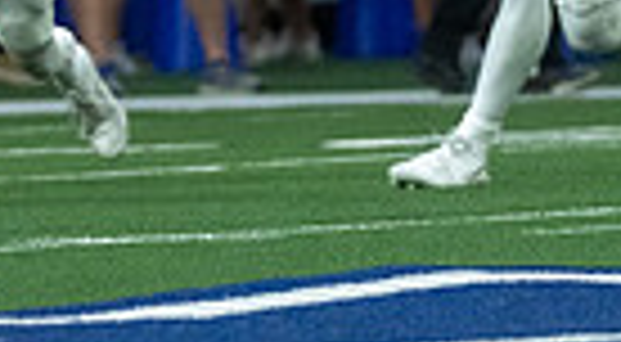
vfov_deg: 1.0
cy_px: -485
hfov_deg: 1.8
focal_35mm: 1219
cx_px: -510
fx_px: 19972
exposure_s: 1/1250
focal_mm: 200
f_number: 2.8
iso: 4000
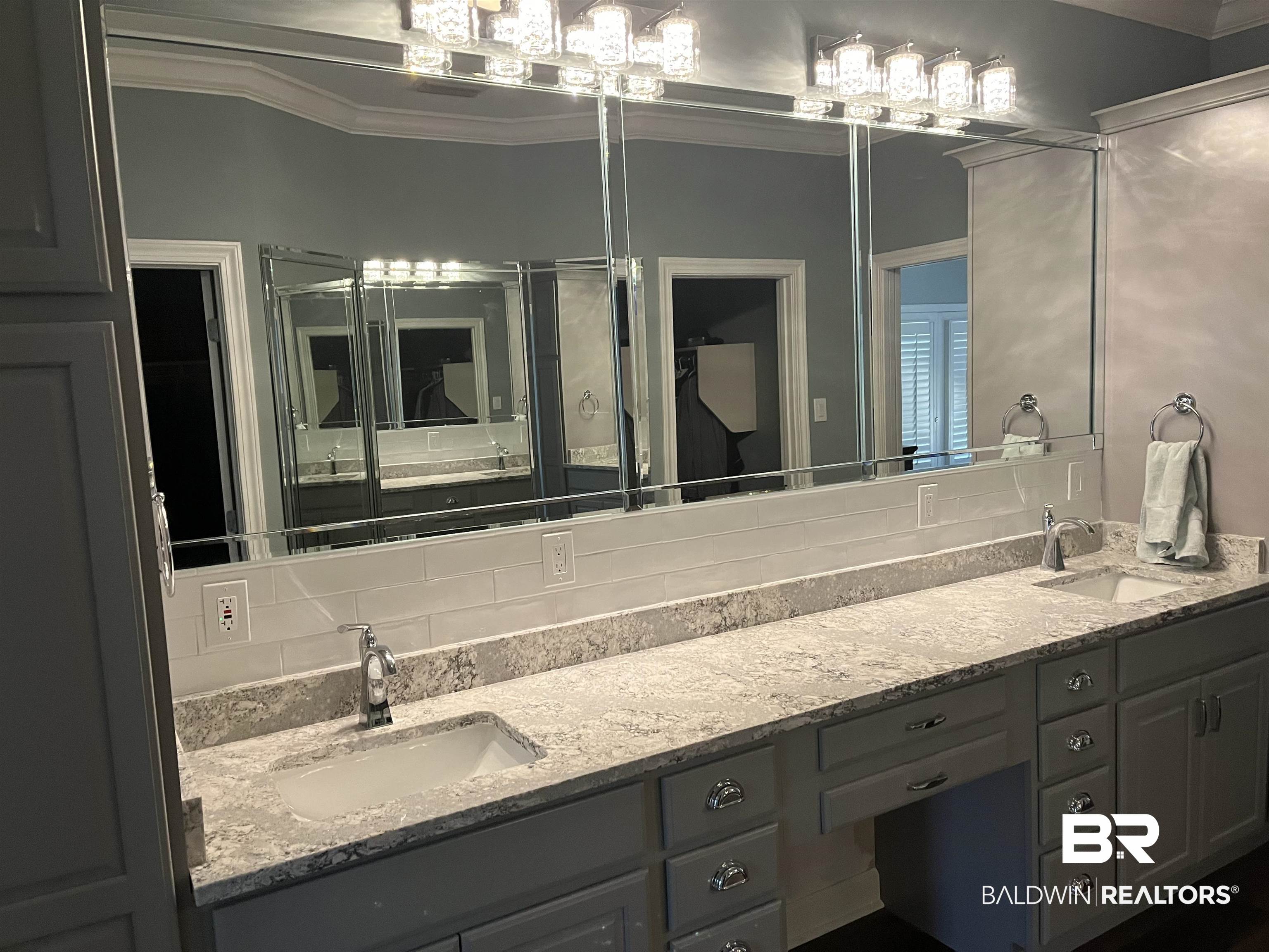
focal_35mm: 26
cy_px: 476
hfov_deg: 67.3
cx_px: 634
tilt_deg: -6.3
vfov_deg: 53.1
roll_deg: +2.3
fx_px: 953
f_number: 1.6
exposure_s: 1/60
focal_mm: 5.1
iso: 500
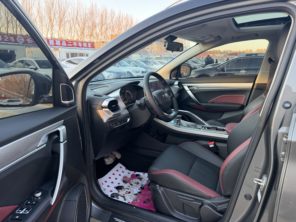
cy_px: 111
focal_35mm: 24
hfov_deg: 71.6
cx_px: 148
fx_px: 205
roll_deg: -0.1
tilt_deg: -12.7
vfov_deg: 56.8
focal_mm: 6.76
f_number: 1.78
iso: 200
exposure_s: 1/83
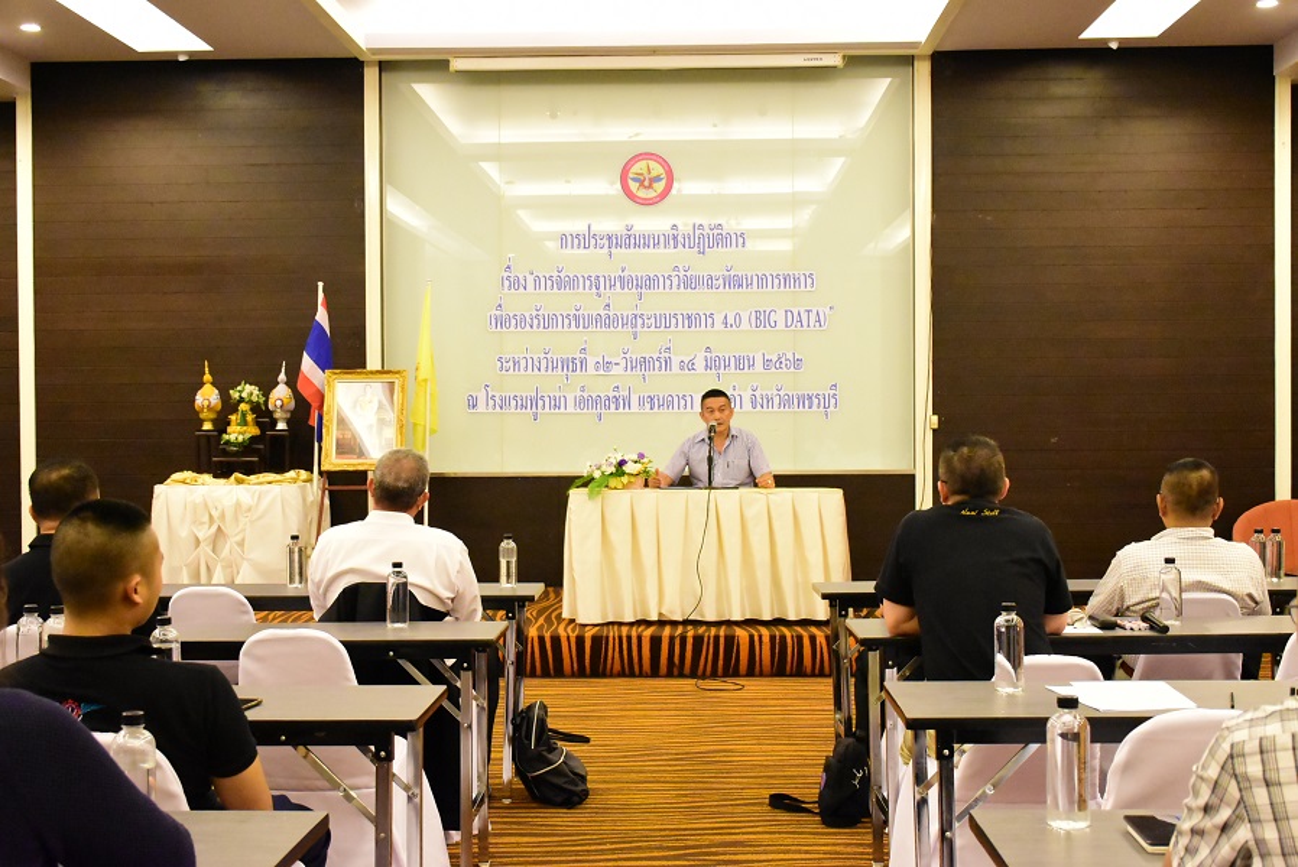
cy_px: 434
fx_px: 1623
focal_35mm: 45
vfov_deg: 29.9
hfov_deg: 43.6
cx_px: 649
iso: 8000
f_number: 5
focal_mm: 30
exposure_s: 1/80
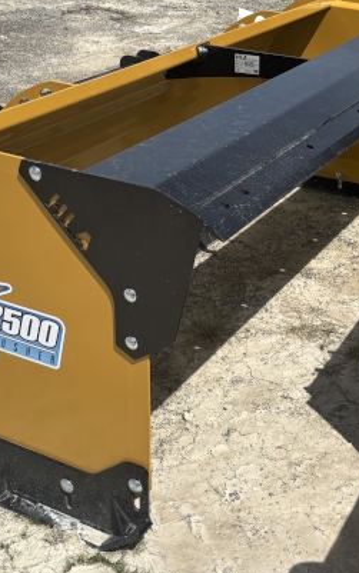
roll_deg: -1.6
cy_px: 256
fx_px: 860
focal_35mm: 55
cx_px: 239
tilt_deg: -25.4
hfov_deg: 23.5
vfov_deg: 36.8
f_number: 1.6
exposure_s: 1/3788
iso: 50
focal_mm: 5.96
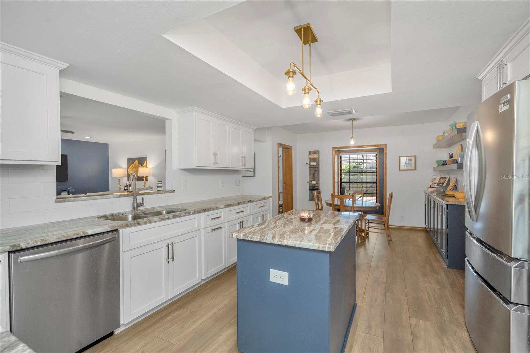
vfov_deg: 73.7
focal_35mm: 16
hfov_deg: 96.7
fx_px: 235
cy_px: 176
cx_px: 265
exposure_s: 1/60
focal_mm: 16
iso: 500
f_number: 6.7
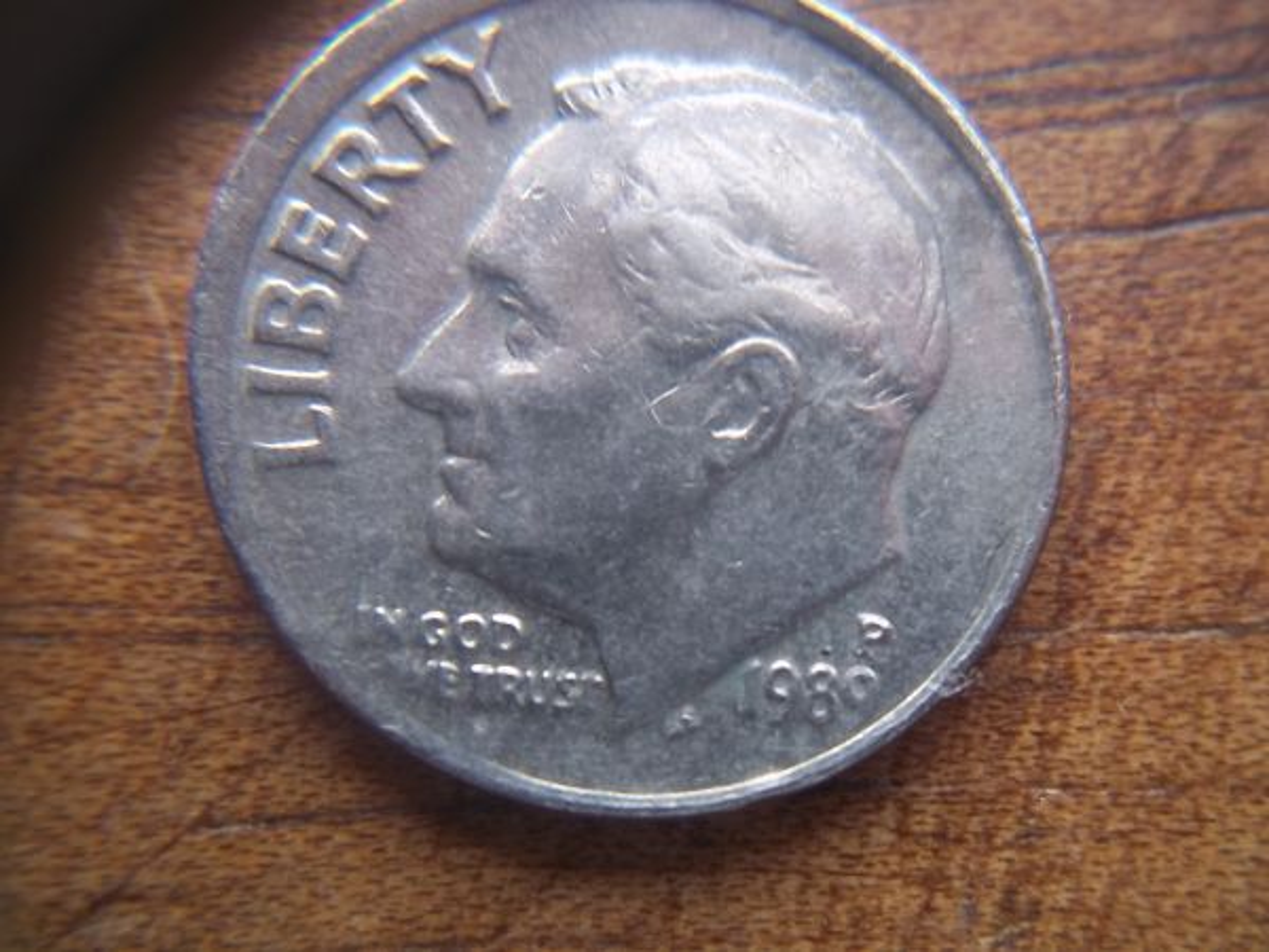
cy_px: 476
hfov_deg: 51.4
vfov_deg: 39.7
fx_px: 1320
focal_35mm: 36
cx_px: 634
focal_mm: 6.5
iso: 80
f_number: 3.1
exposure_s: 1/80
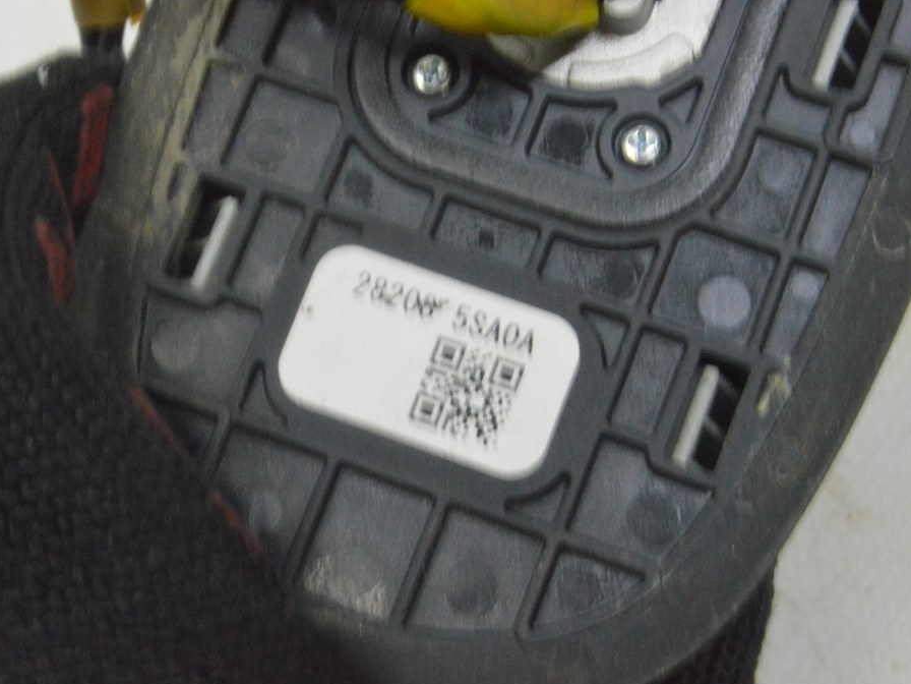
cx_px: 433
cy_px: 346
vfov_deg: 16.3
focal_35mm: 91
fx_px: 2383
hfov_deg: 21.6
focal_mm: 55
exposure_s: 1/15
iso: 6400
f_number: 20
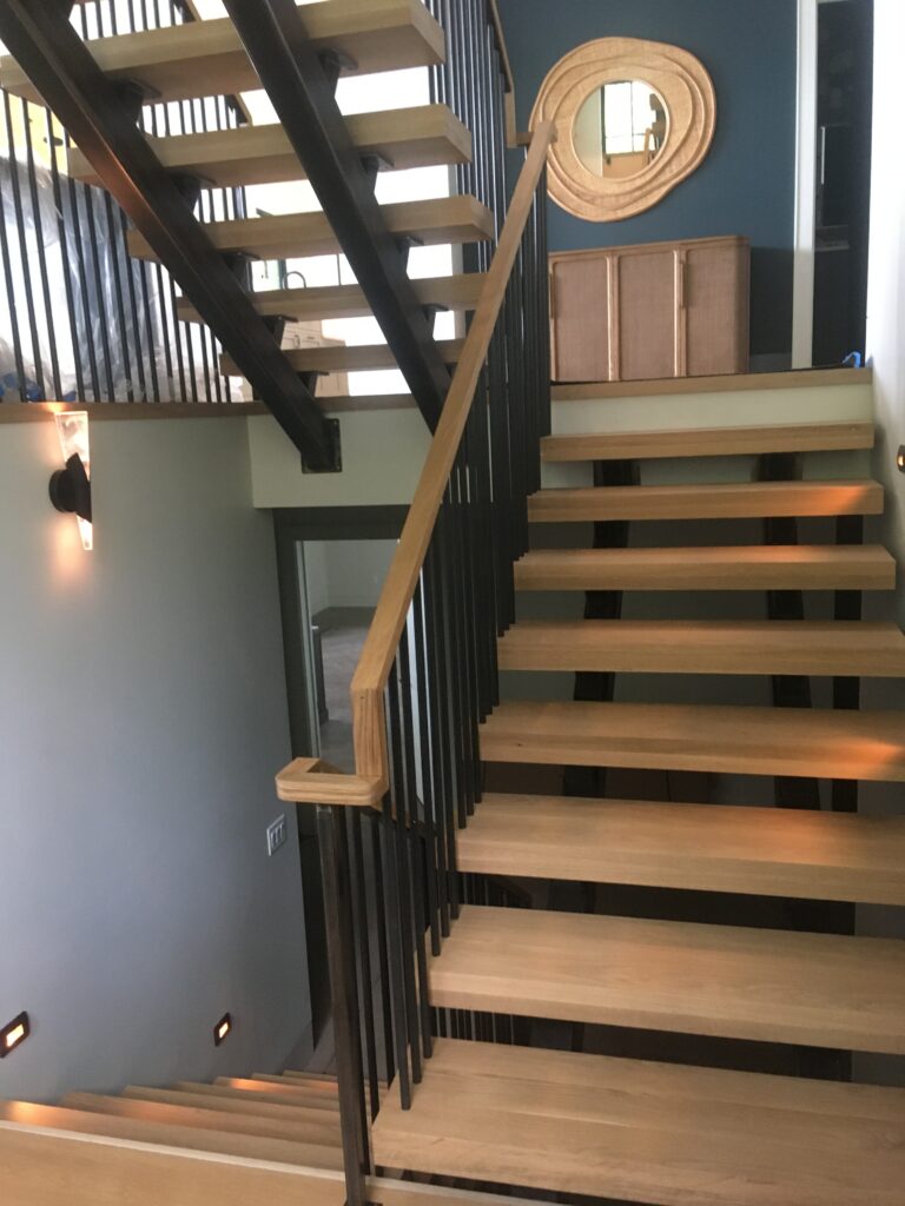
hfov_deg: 48.2
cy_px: 603
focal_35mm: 29
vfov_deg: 61.7
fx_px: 1011
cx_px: 452
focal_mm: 4.15
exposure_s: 1/15
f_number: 2.2
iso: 200
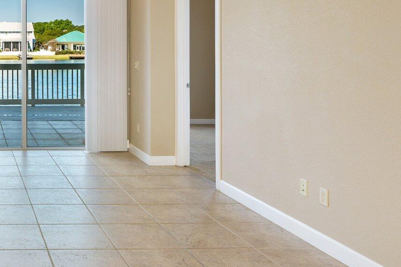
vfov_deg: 30.8
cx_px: -25
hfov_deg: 39.2
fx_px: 470
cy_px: 47
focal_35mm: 42
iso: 400
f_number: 9
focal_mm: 17.5
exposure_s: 1/30
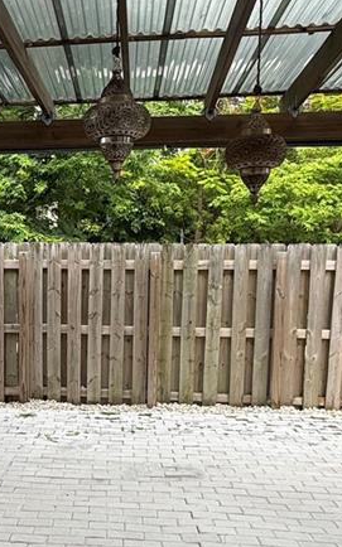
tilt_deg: -5.6
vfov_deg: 47.8
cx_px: 47
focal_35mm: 41
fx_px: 612
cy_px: 340
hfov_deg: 30.1
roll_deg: +0.2
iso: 50
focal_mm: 2.22
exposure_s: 1/319
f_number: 2.2
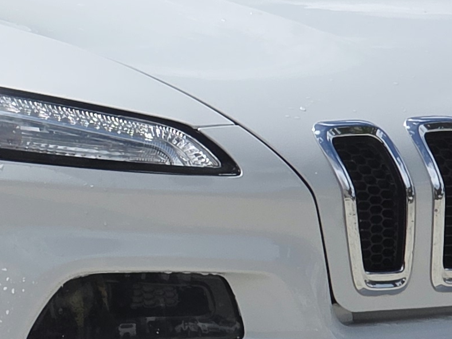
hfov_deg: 5.6
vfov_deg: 4.2
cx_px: -186
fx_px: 4568
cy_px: 325
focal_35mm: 350
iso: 50
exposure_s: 1/4127
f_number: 2.4
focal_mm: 7.9
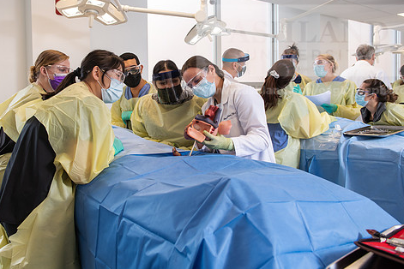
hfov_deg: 58.4
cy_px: 108
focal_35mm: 32
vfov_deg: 40.9
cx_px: 171
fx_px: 359
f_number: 4
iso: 500
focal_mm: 26
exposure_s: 1/200
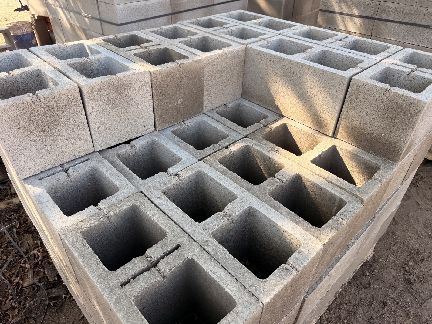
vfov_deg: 56.8
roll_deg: +2.3
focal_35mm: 24
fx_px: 300
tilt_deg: -38.8
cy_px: 162
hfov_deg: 71.6
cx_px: 216
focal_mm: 6.76
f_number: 1.78
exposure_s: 1/501
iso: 80
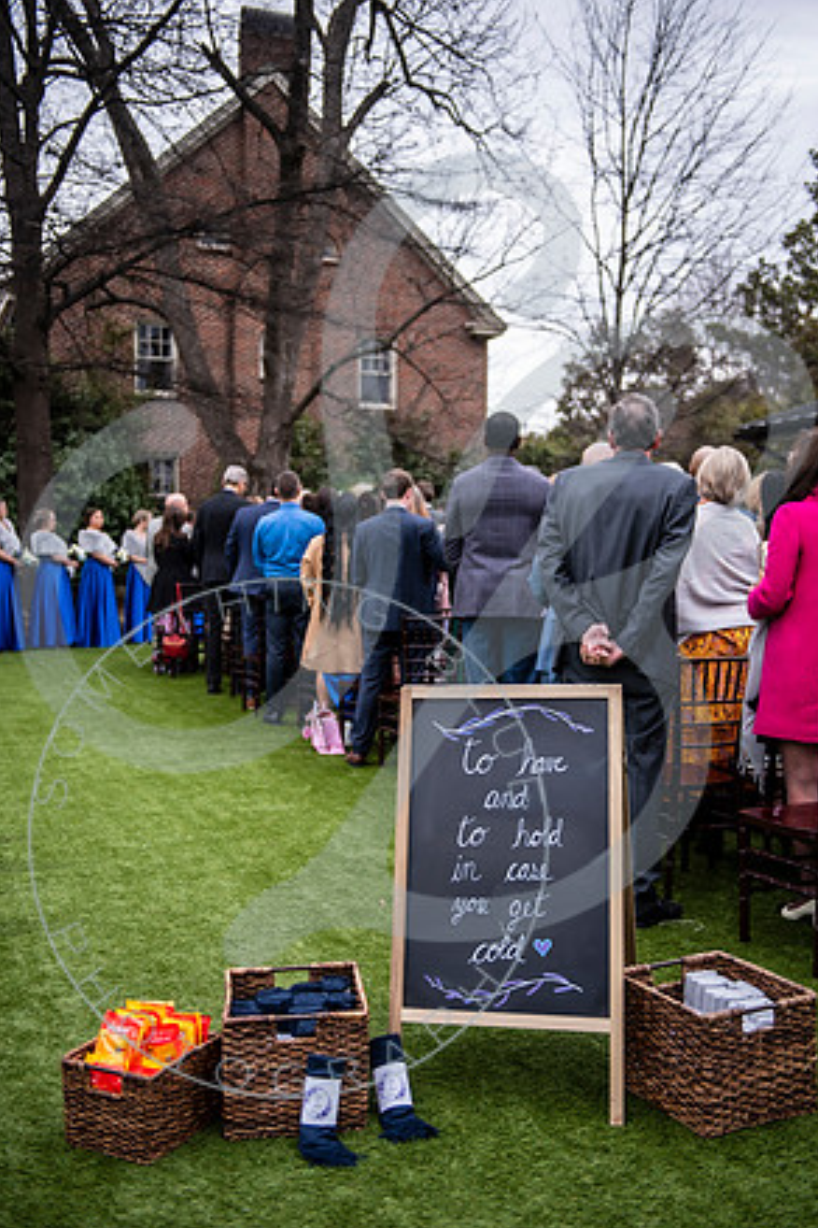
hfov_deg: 34.2
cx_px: 415
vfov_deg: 49.6
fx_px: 1329
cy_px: 625
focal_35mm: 39
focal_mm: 38
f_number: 2.8
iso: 100
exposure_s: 1/200
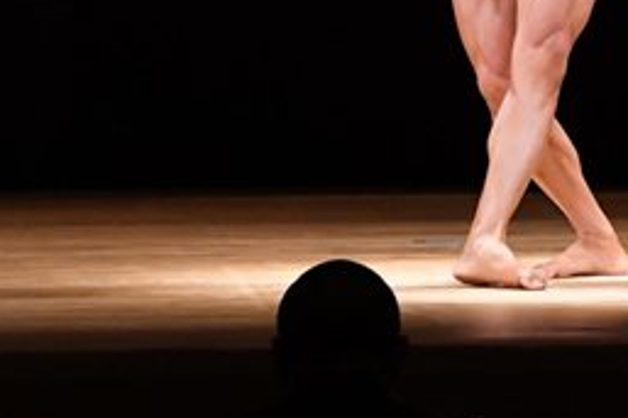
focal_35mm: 610
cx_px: 473
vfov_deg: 2.2
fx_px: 10634
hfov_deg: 3.4
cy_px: -208
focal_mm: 135
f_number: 5.6
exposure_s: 1/400
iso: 4000
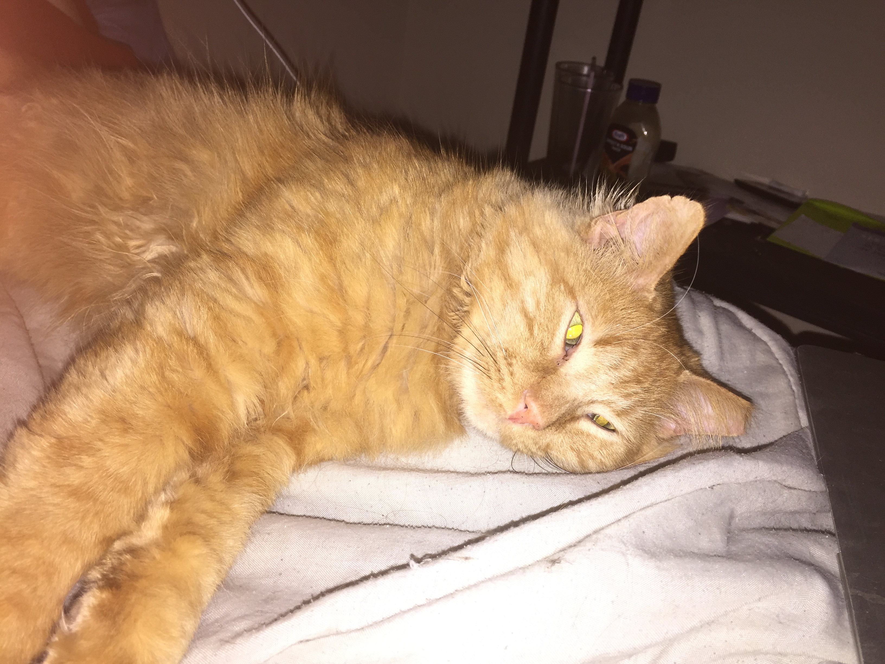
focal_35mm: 29
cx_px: 442
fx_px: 741
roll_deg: -11.3
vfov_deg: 48.2
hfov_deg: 61.7
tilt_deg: -29.1
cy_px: 332
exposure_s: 1/31
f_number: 2.2
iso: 32
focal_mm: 4.15
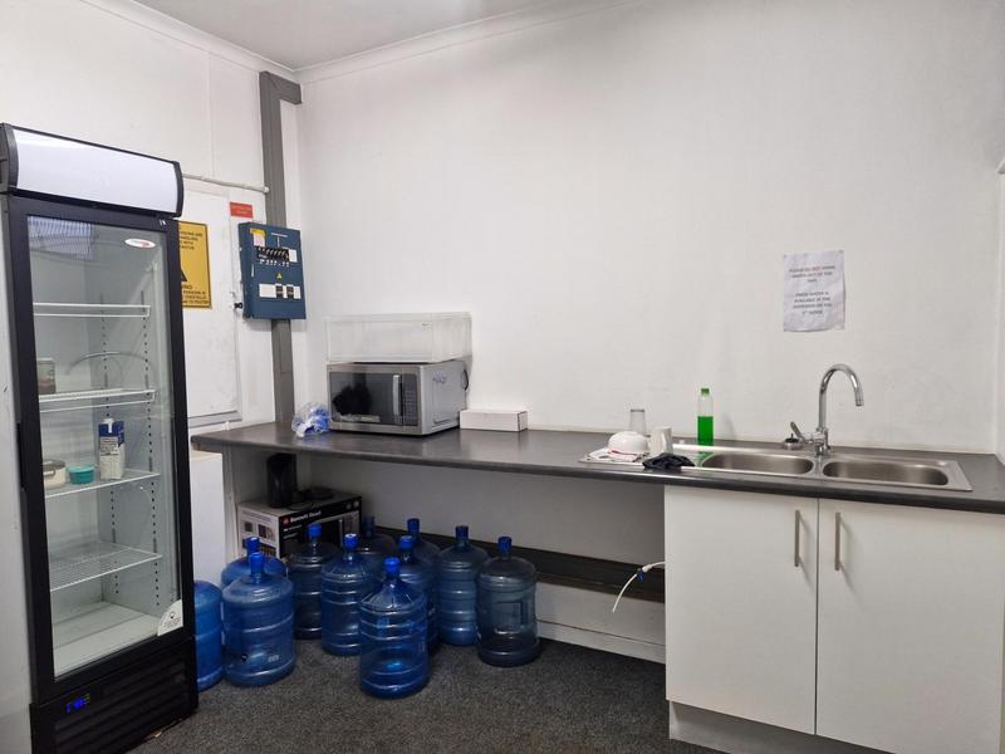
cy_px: 377
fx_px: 668
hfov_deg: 73.9
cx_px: 502
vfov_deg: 58.9
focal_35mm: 23
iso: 250
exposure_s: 1/100
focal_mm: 5.54
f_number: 1.8
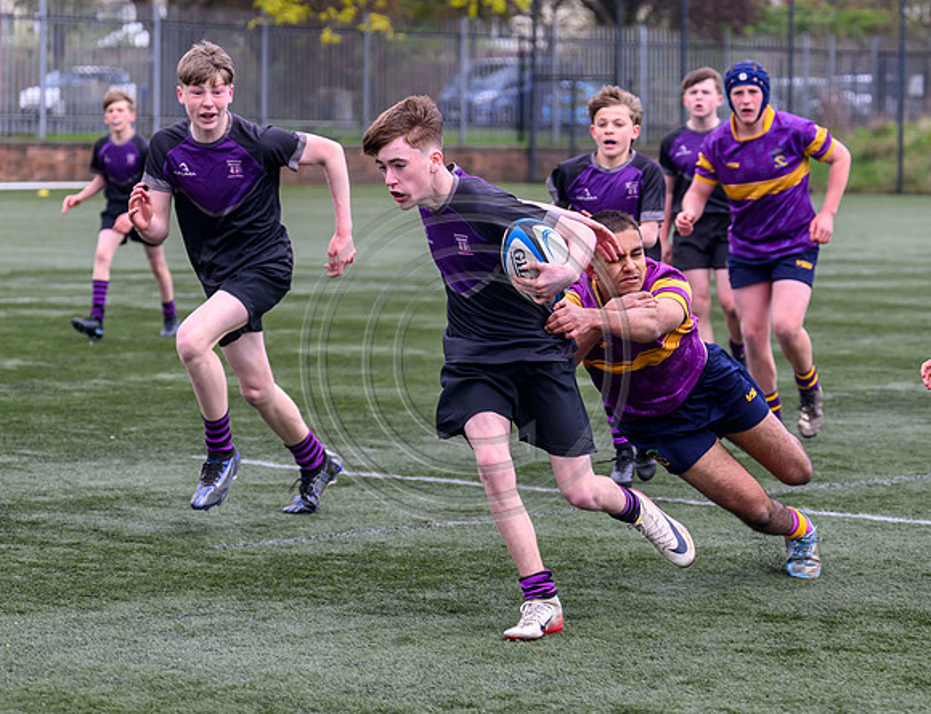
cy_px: 391
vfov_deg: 9.7
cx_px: 526
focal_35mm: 155
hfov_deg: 12.6
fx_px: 4209
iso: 1000
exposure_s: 1/1600
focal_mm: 104
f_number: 4
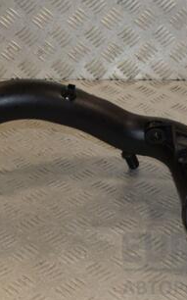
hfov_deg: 13.6
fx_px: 784
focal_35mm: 96
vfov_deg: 21.6
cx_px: 104
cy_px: 117
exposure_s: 1/200
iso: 800
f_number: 7.1
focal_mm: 32
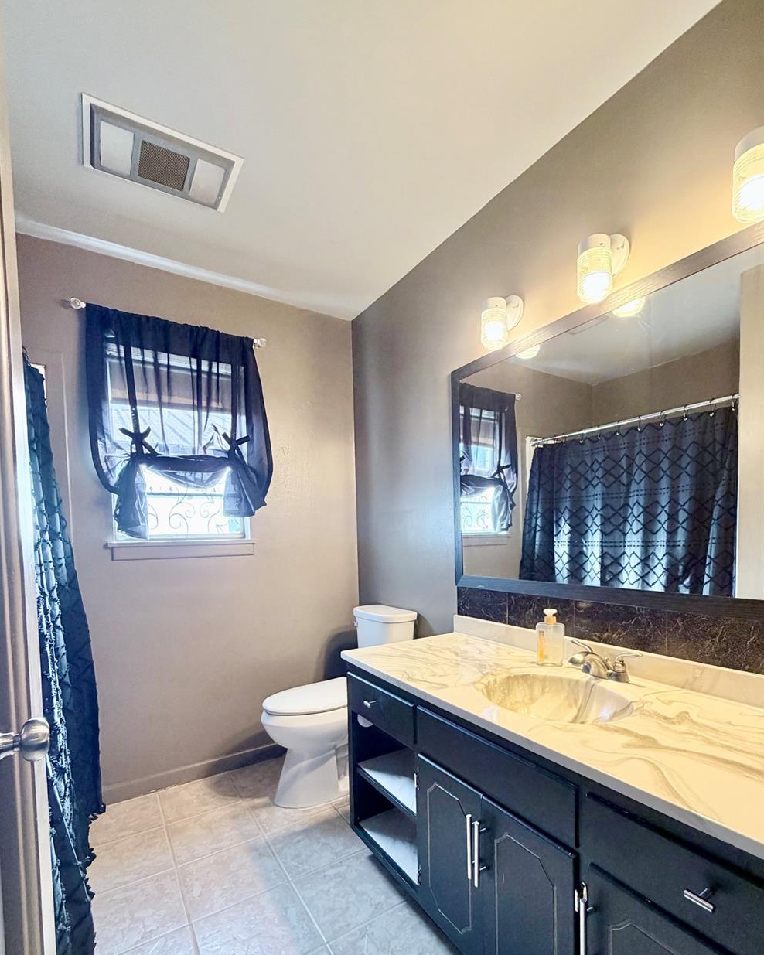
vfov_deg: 88.7
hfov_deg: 76.8
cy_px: 562
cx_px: 420
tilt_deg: -4.1
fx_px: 480
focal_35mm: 17
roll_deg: +1.0
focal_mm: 2.22
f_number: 2.2
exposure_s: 1/60
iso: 250
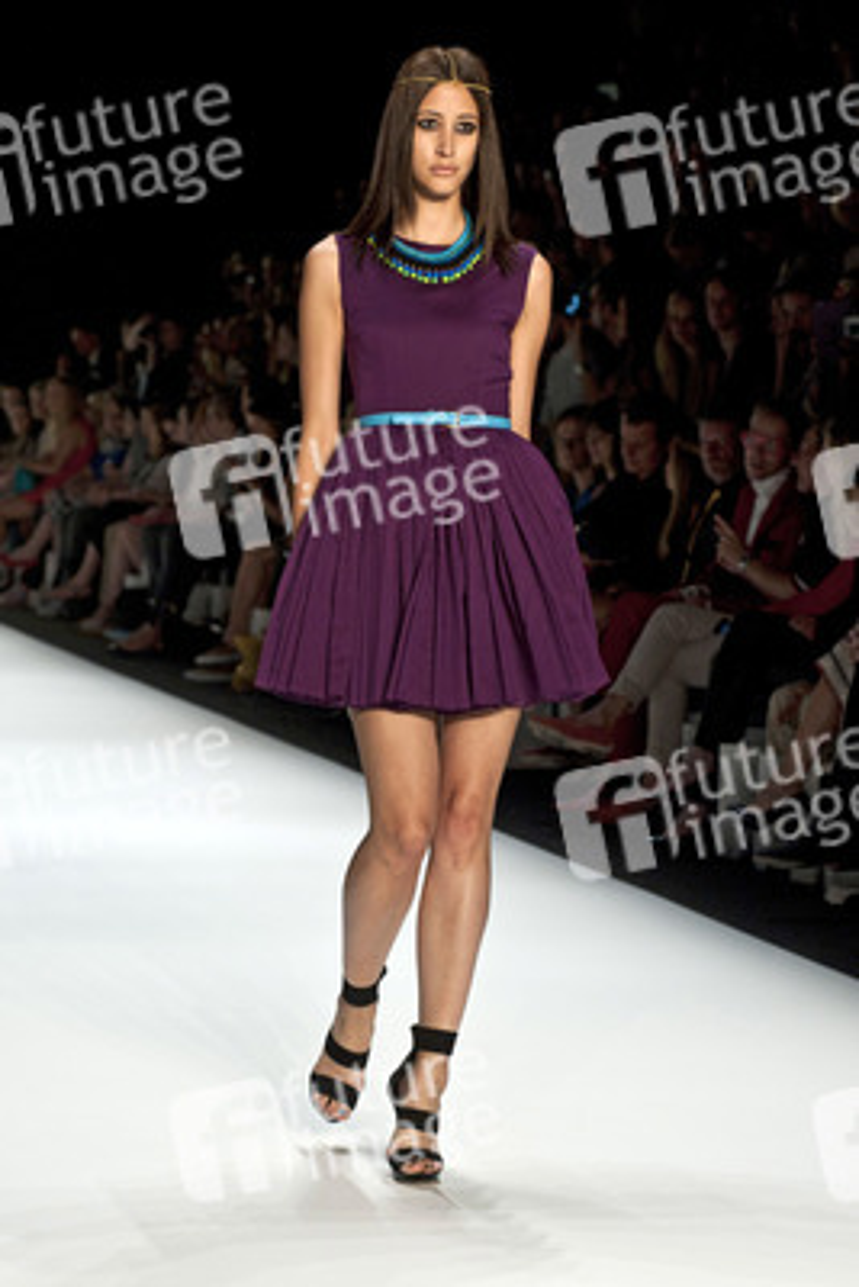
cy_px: 644
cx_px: 430
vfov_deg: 20.4
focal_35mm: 100
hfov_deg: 13.7
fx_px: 3576
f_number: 7.1
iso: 1600
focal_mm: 100
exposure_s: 1/250
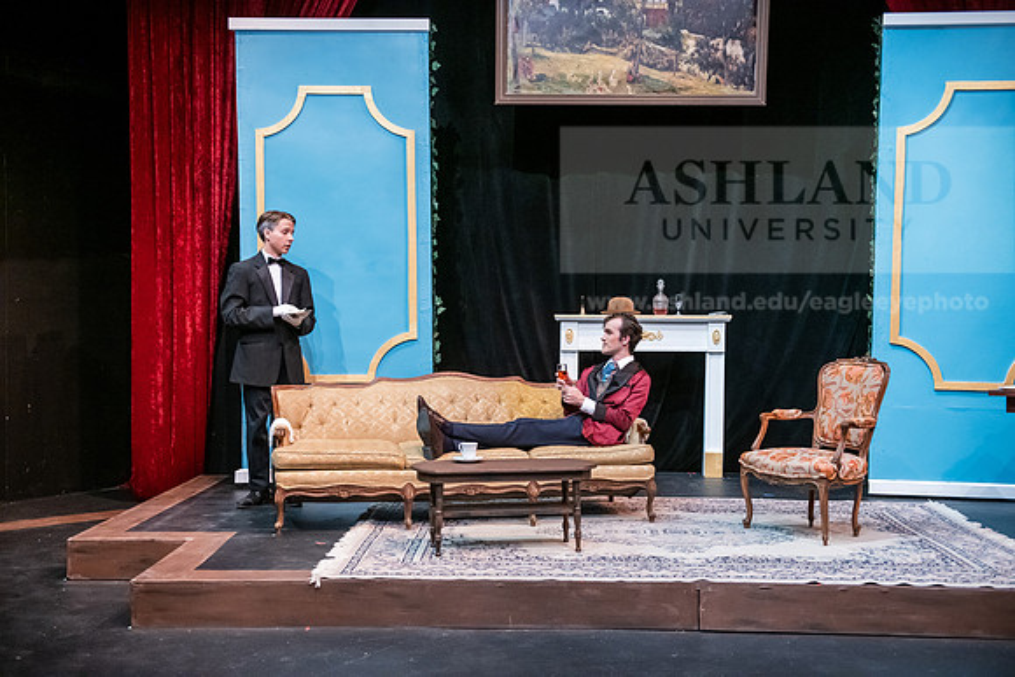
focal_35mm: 48
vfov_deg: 28.1
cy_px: 338
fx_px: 1354
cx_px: 508
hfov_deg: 41.1
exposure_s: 1/200
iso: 3200
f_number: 3.2
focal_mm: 48
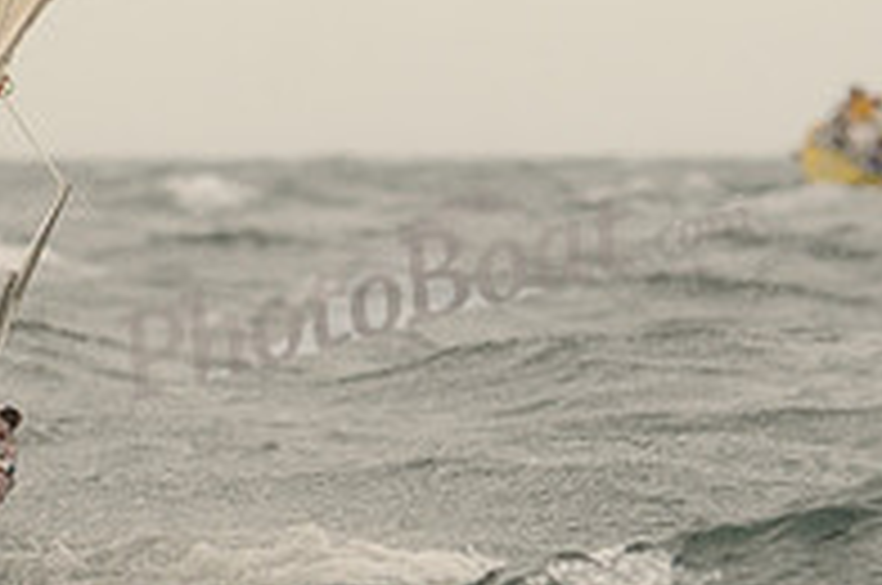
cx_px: -112
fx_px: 21671
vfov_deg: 1.5
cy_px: 115
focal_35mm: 886
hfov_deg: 2.3
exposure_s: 1/1000
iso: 200
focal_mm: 200
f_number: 5
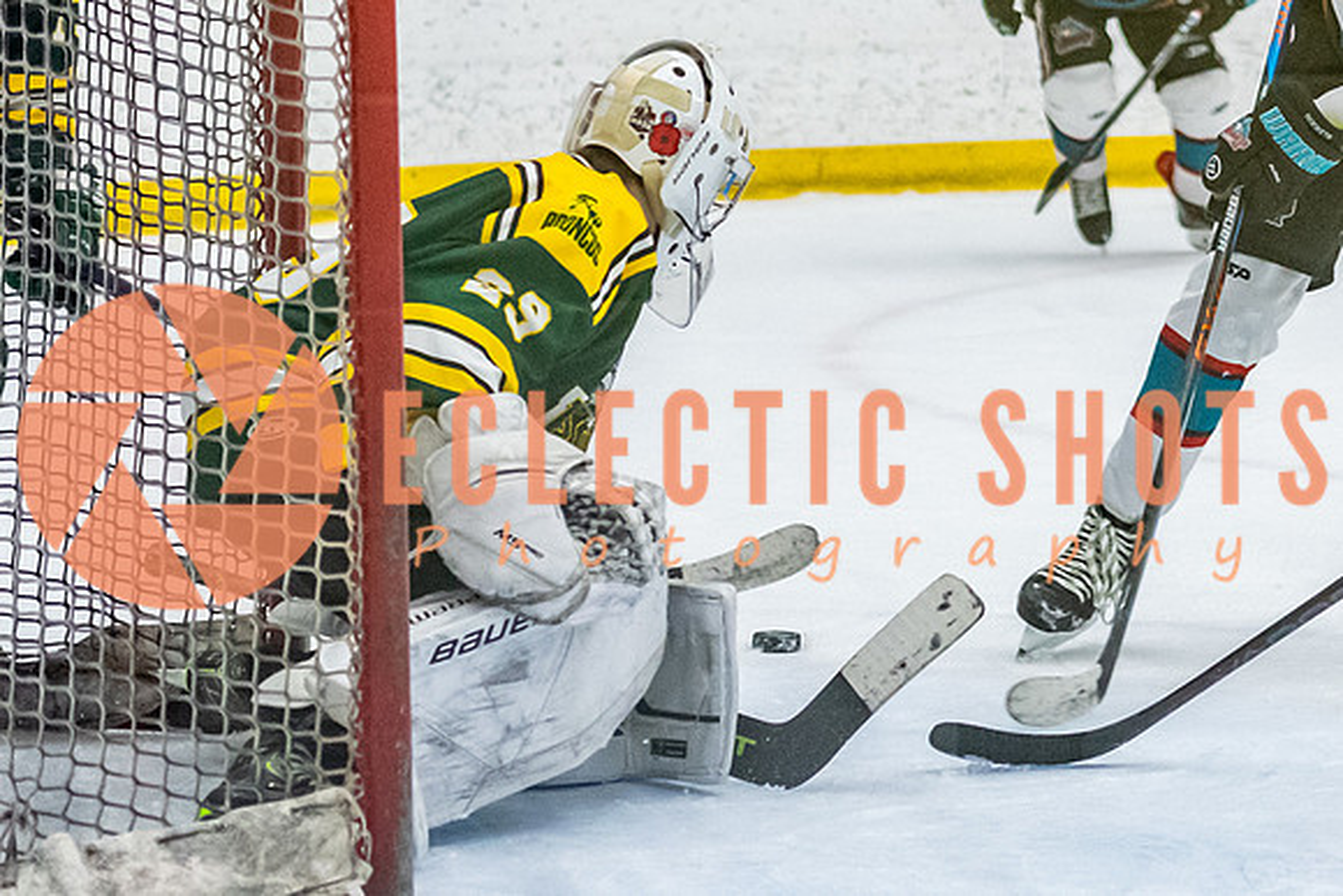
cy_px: 315
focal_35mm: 217
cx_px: 1320
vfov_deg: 6.3
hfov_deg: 9.4
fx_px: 8089
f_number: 2.8
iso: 4000
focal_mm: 70
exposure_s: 1/800
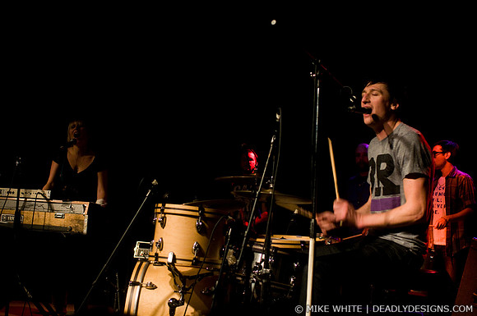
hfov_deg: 30.6
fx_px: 873
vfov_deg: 20.6
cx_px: 238
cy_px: 158
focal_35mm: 66
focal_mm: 44
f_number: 2.8
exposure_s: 1/80
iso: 1000
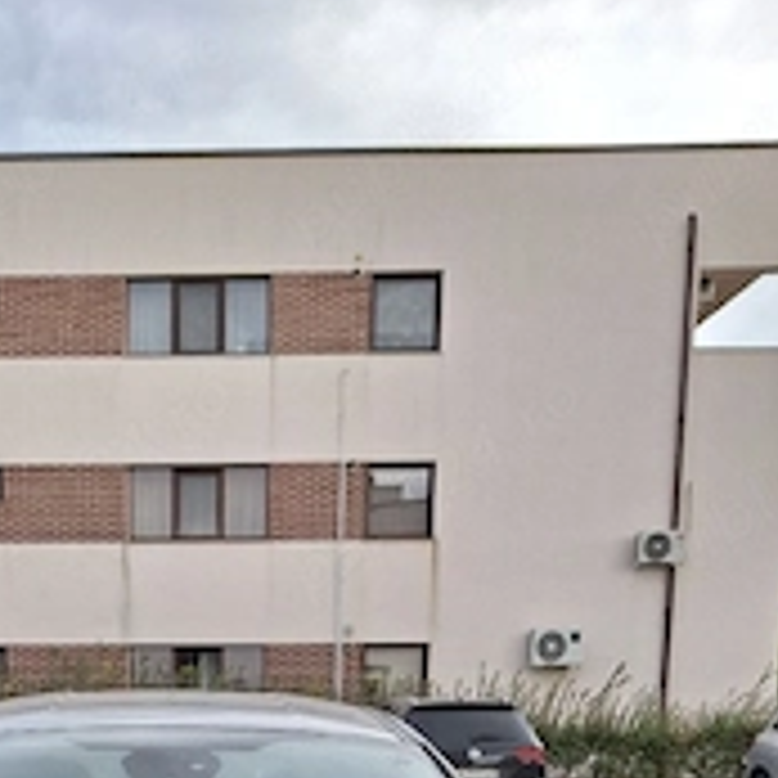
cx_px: 175
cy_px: 890
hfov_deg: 35.1
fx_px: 1195
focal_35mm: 47
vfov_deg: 31.3
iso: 40
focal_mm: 5.54
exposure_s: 1/909
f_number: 1.8
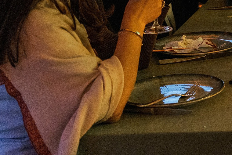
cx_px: 465
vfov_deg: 7.9
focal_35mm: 166
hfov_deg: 11.2
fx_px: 1070
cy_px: -155
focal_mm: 41
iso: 3200
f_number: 3.2
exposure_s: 1/100
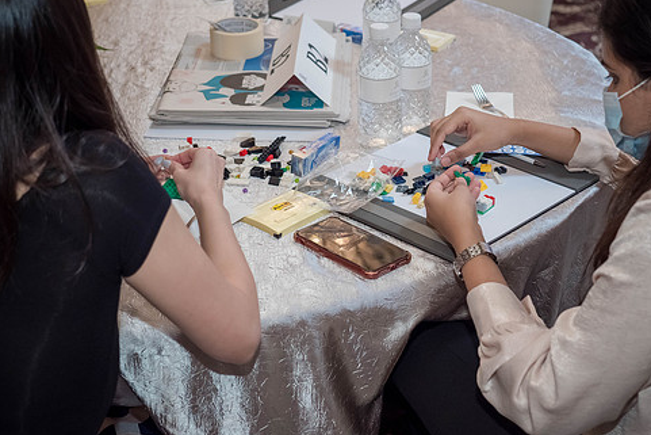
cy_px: 181
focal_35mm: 64
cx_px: 368
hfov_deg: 31.4
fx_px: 1158
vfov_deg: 21.2
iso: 800
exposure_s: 1/60
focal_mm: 25
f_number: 2.2
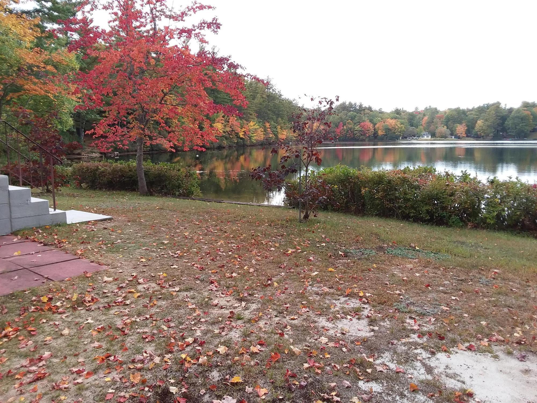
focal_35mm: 27
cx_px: 268
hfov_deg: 65.3
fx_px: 419
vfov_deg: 51.4
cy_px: 202
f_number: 1.9
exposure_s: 1/140
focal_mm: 2.91
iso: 50
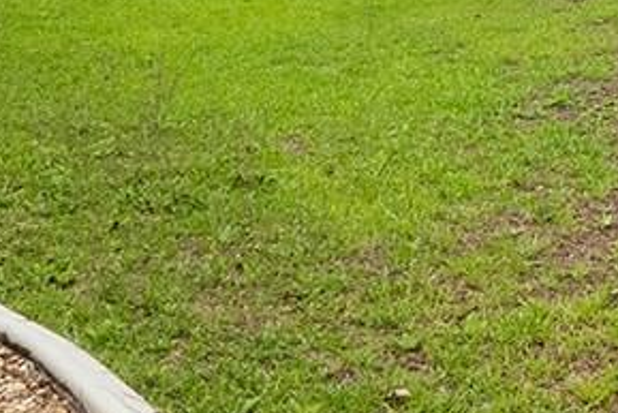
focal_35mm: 83
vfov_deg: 15.2
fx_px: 1425
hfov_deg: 23.1
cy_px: -211
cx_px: 671
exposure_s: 1/1250
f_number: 13
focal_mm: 10
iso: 500
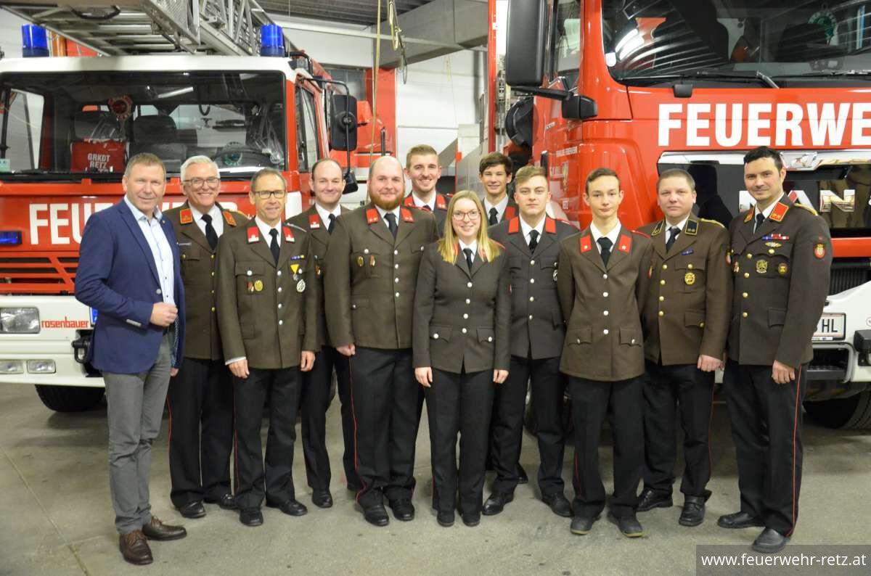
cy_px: 288
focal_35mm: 36
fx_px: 869
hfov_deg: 53.2
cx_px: 436
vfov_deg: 36.7
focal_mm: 24
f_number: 3.8
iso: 3200
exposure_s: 1/6
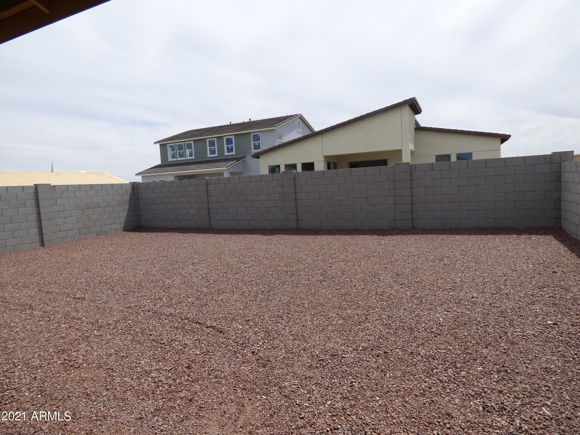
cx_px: 290
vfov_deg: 66.0
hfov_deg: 81.7
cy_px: 218
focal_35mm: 20
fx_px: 335
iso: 100
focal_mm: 3.58
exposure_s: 1/1600
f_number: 3.5
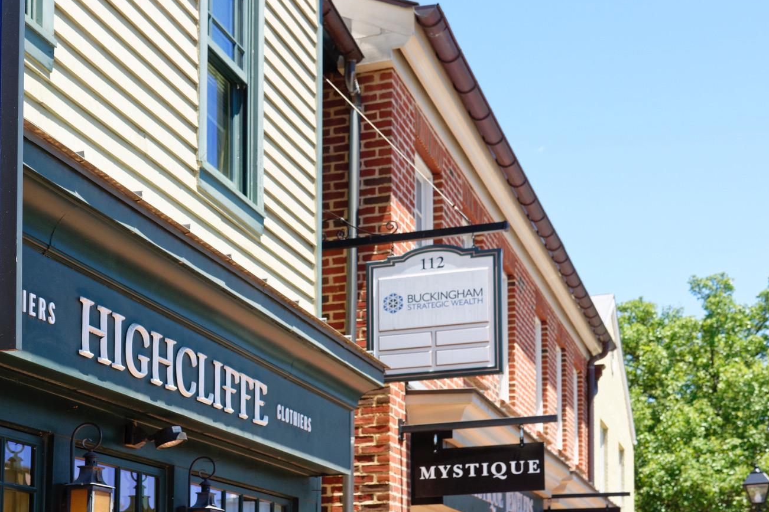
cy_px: 302
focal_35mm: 63
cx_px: 170
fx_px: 1345
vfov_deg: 21.5
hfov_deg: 31.2
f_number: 7.1
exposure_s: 1/250
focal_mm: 40
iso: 320
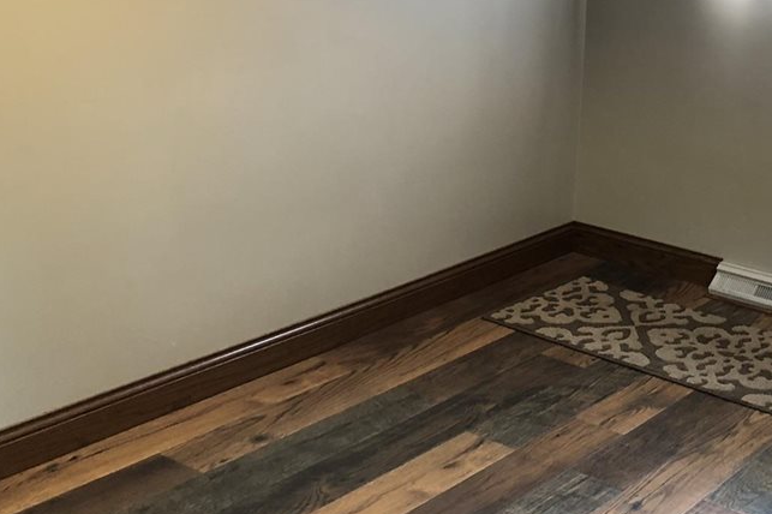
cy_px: -8
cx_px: 666
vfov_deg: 22.4
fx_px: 1243
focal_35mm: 58
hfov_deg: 33.1
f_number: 1.8
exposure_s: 1/17
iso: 40
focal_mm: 4
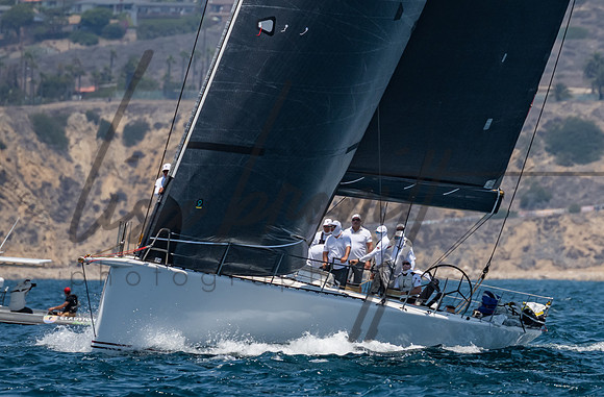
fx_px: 16437
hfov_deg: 2.1
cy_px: 113
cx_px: 468
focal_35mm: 984
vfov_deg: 1.4
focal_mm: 400
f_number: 5.6
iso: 320
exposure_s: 1/2000
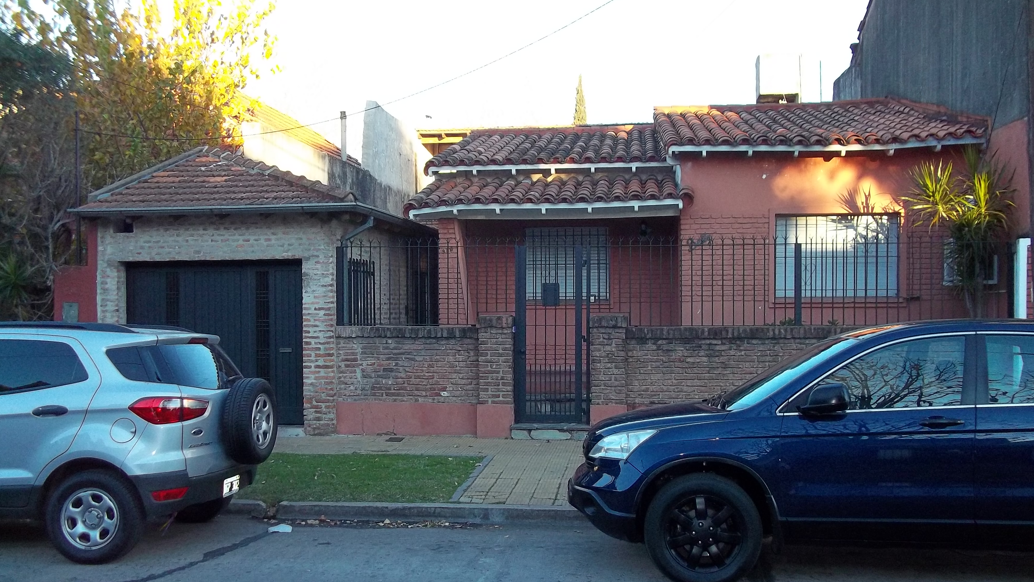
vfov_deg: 33.7
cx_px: 517
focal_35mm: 35
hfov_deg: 56.6
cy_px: 326
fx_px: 960
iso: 160
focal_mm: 5.7
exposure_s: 1/200
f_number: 2.9
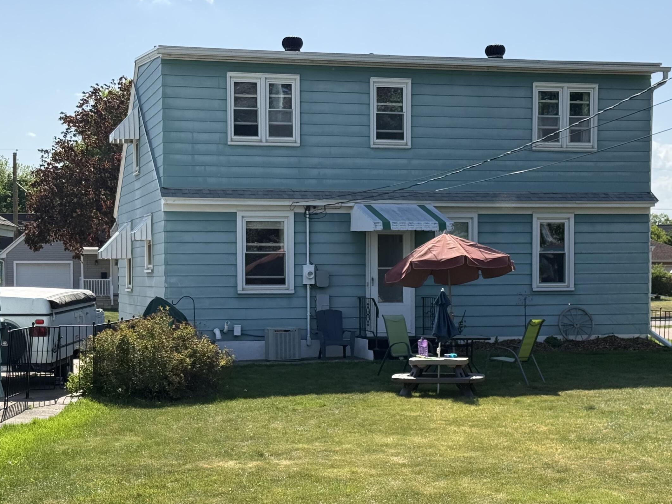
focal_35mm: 68
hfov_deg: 28.6
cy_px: 315
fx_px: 1320
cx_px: 318
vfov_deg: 21.6
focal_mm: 6.76
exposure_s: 1/4098
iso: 100
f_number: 1.78
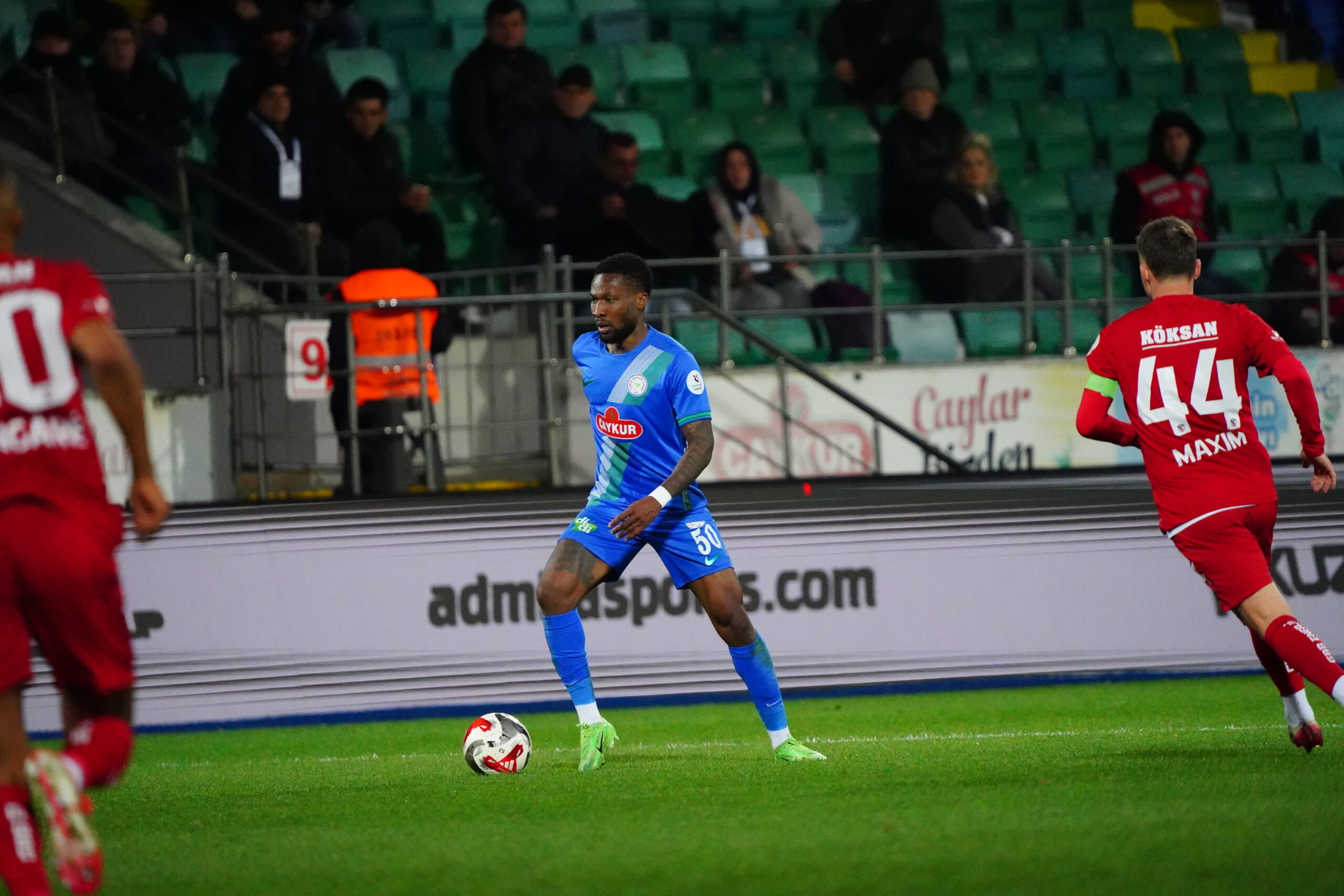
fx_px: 22400
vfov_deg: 2.3
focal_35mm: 600
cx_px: 672
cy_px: 448
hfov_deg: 3.4
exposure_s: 1/2000
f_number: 6.3
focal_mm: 600
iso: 16000
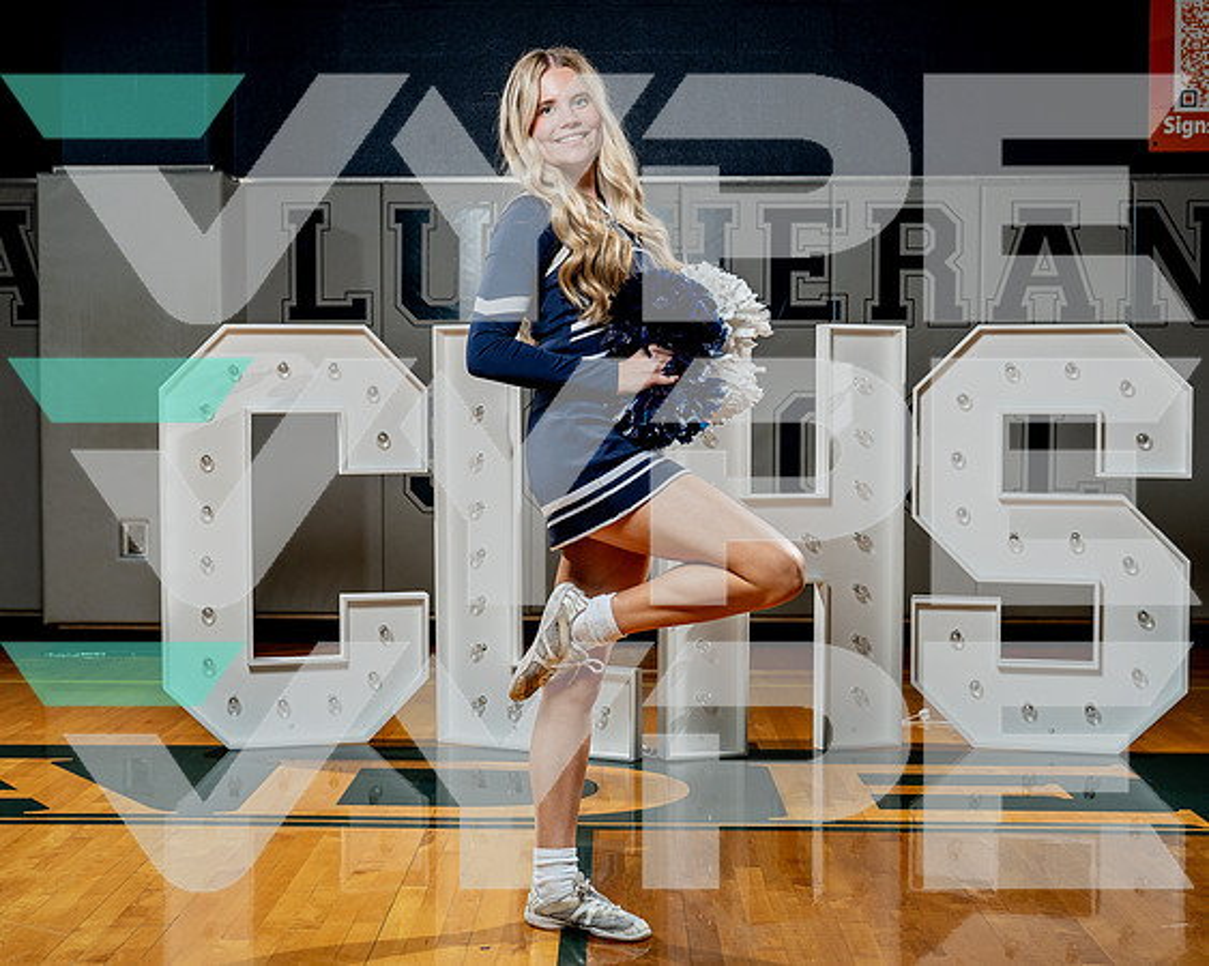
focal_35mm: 49
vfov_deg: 31.0
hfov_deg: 38.3
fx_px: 1739
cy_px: 457
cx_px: 544
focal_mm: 35
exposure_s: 1/250
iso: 250
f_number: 5.6
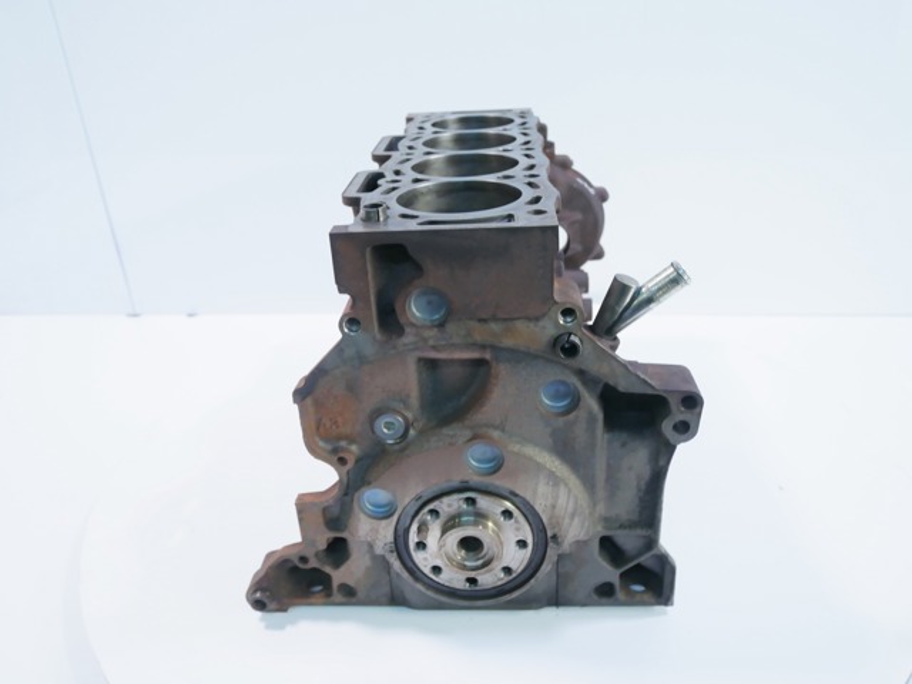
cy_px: 342
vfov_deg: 46.8
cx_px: 456
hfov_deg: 60.0
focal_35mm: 30
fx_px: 790
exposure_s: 1/60
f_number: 3.7
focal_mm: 15
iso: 320
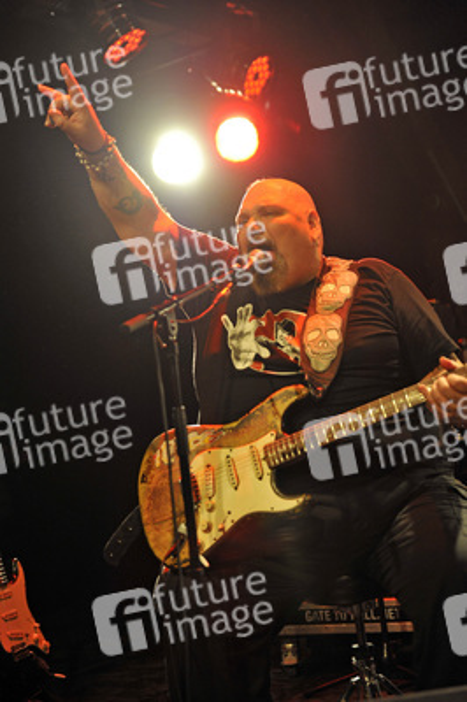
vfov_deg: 28.9
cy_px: 351
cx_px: 234
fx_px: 1364
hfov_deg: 19.4
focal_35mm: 70
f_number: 2.8
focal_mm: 70
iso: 1600
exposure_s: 1/160
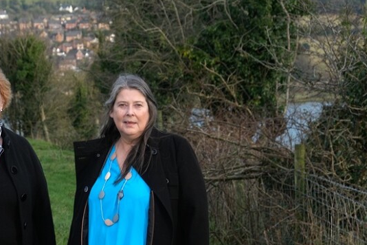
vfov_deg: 12.1
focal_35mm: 113
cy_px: 191
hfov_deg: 17.9
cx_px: 63
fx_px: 1152
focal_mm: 44.4
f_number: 5.6
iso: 400
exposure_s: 1/250
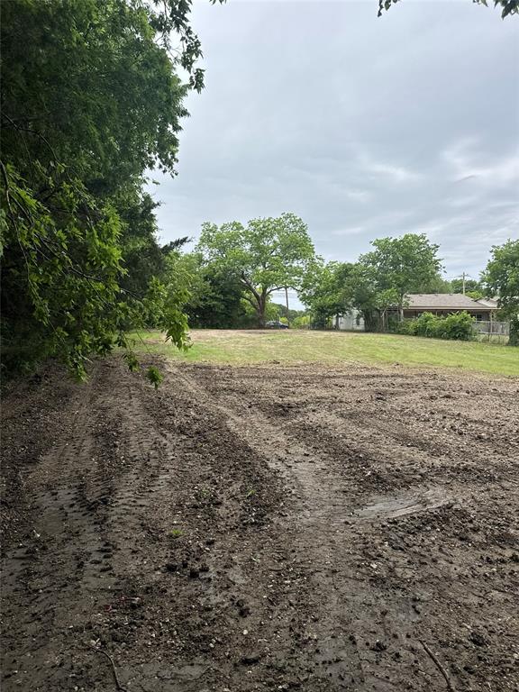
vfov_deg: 71.6
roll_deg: +1.1
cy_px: 346
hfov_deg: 56.8
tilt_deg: -2.5
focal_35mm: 24
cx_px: 260
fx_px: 480
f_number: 1.78
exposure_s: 1/4950
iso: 80
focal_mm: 6.76
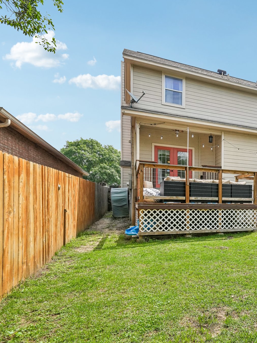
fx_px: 218
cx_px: 236
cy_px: 172
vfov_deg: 76.4
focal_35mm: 22
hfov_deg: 52.8
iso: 800
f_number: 8
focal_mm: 15
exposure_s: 1/2000
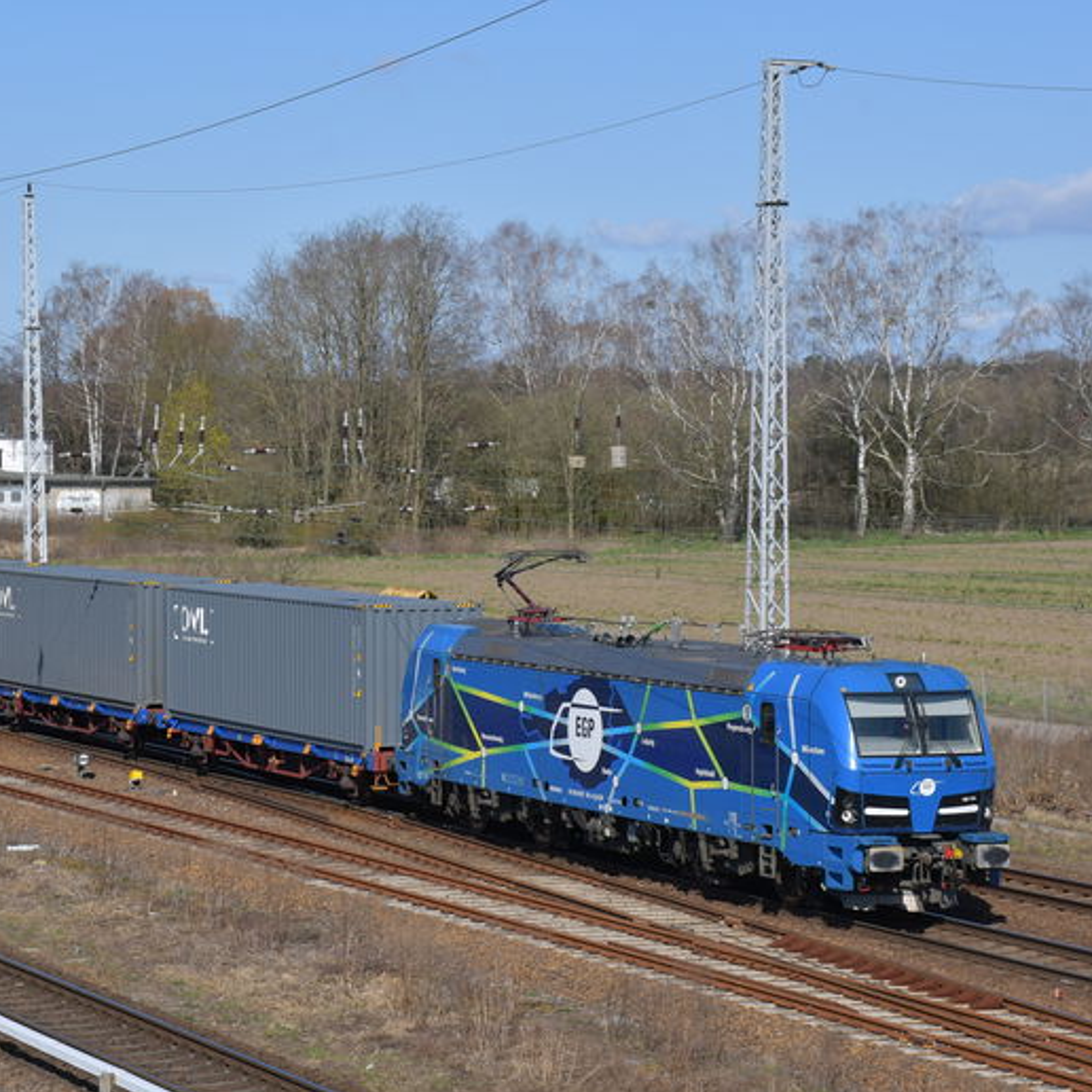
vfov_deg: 16.7
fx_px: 3712
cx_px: 376
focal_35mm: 104
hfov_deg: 16.7
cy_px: 569
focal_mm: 52
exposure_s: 1/640
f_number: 11
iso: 200
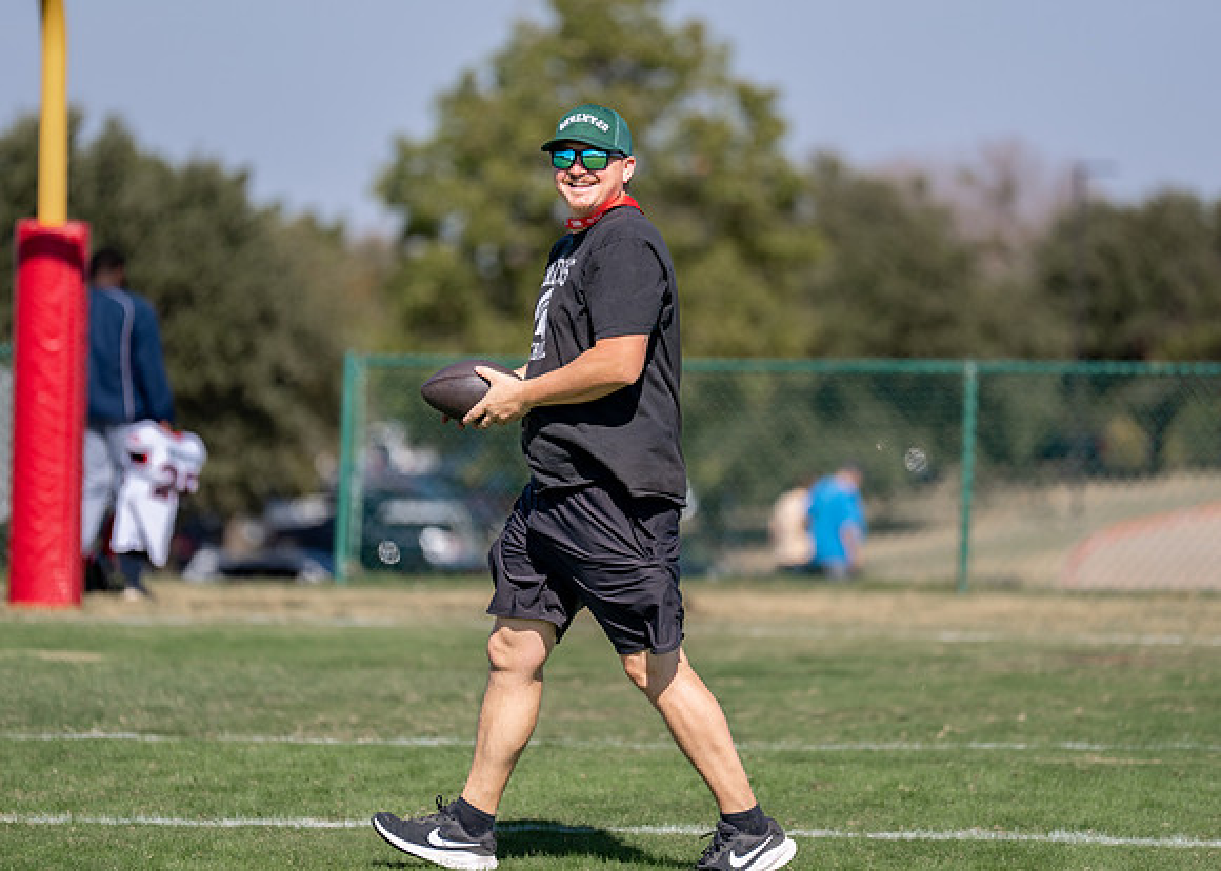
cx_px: 596
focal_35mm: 232
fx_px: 8030
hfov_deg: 8.7
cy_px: 396
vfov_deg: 6.2
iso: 100
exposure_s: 1/2000
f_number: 2.8
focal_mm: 197
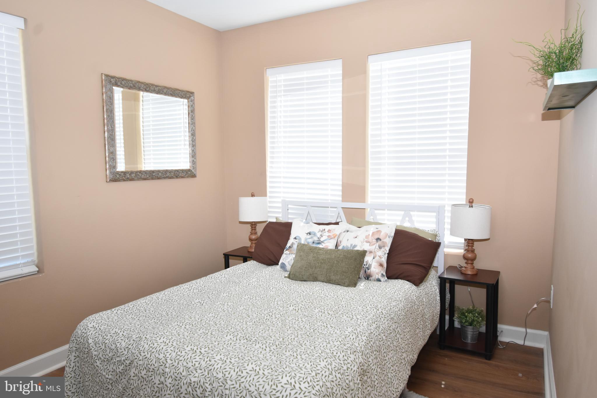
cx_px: 298
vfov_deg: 53.1
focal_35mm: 24
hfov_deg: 73.7
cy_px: 199
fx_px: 398
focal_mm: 16
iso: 800
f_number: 5.3
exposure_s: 1/160
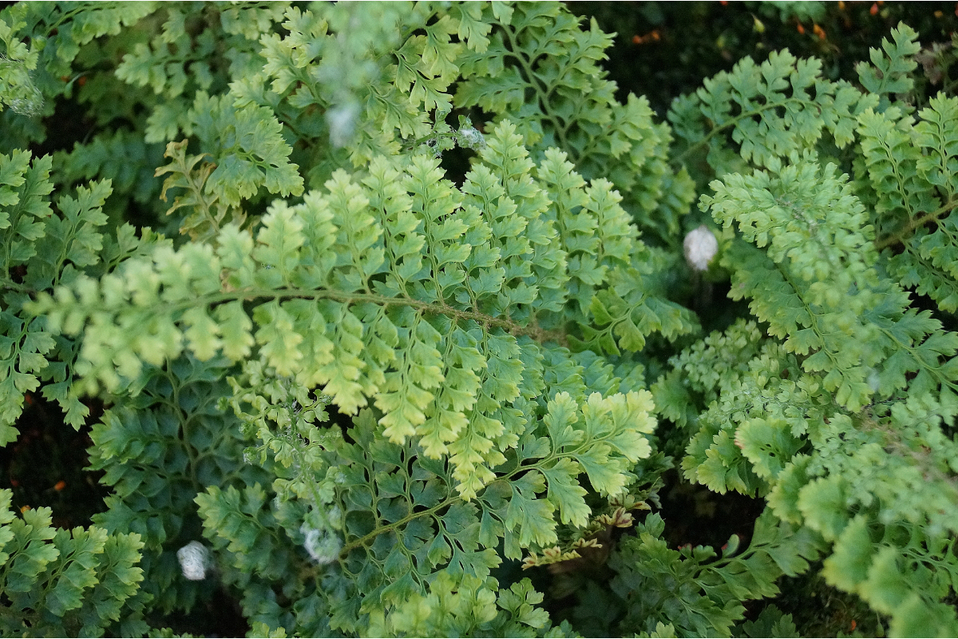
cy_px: 320
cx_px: 479
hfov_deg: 46.4
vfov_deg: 31.9
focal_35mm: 42
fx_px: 1118
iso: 2000
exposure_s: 1/160
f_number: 4.5
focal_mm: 28
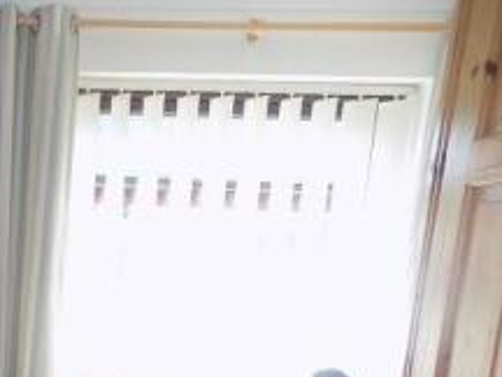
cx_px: -124
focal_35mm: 62
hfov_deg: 27.0
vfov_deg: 22.2
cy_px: 429
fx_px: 899
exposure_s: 1/30
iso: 160
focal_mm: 4
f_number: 3.1
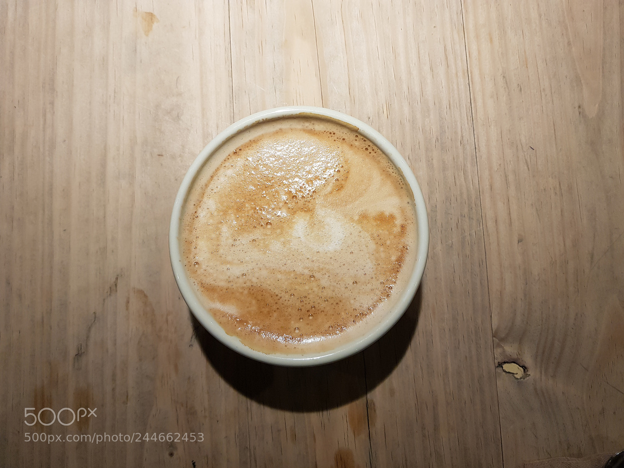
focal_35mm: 26
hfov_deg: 67.3
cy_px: 234
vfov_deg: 53.1
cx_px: 312
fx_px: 469
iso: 80
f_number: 1.7
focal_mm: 4.2
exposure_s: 1/120
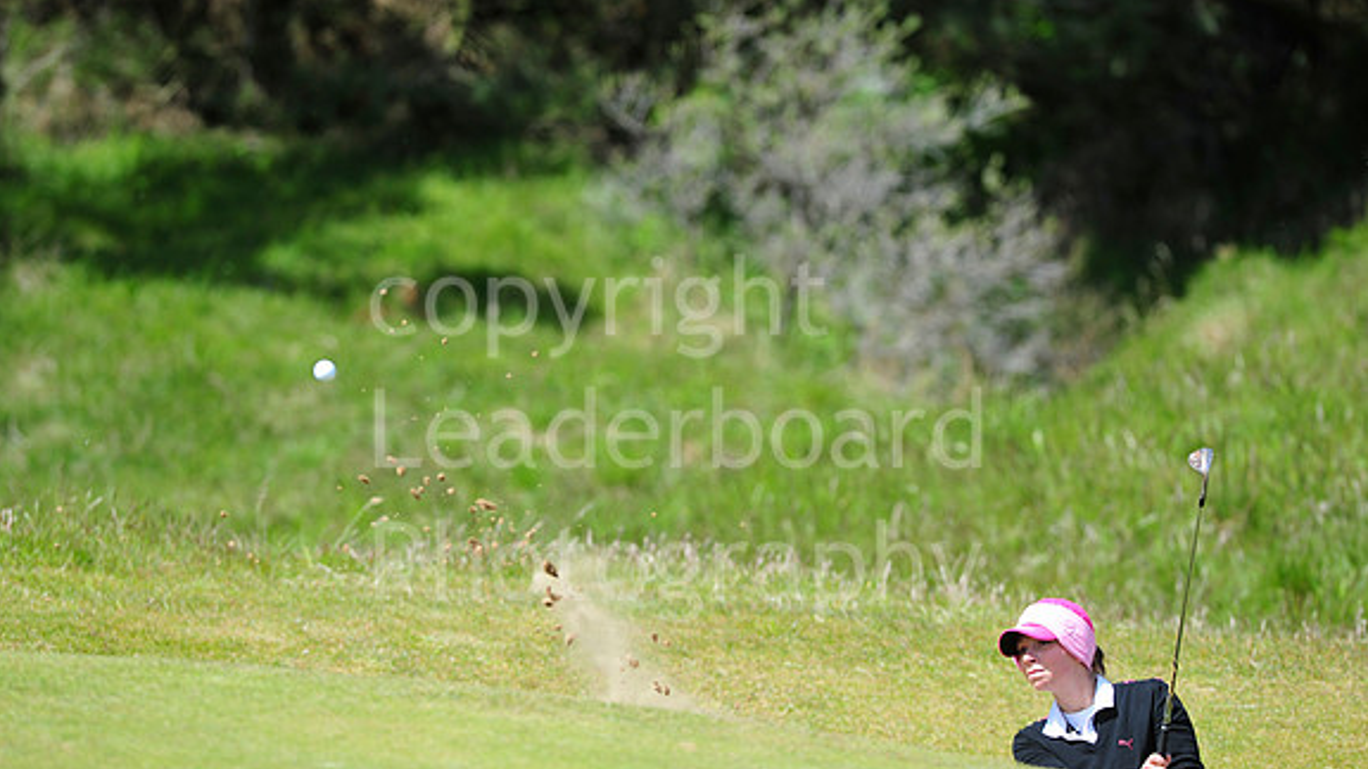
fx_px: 11463
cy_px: 451
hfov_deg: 6.8
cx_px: 682
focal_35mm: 316
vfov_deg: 3.8
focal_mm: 300
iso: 400
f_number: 5.6
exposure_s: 1/2500
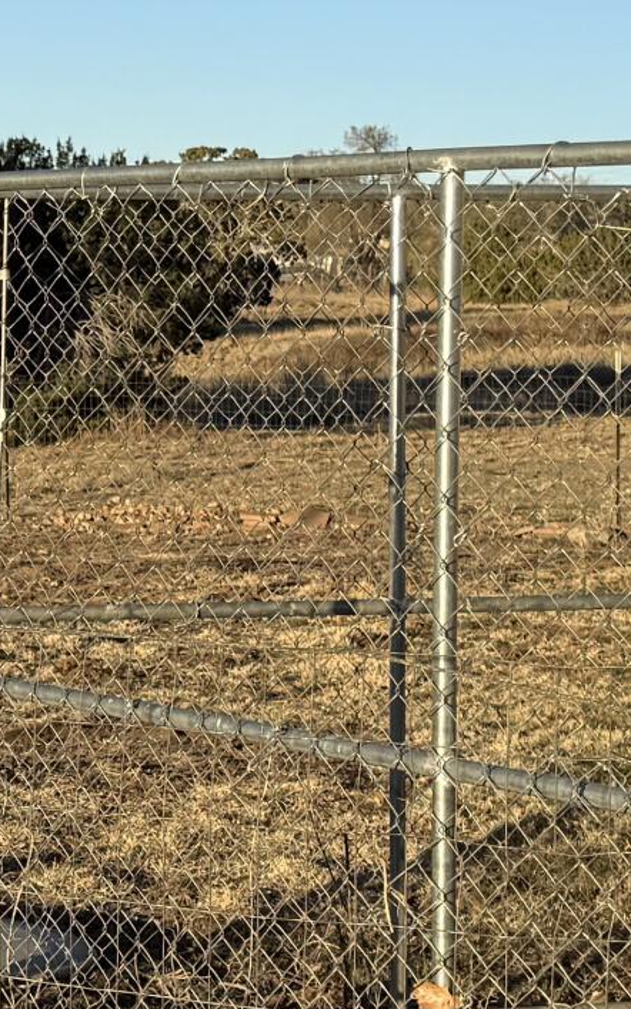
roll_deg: -3.0
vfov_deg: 19.3
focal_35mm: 108
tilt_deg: -3.9
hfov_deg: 11.6
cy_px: 415
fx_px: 2971
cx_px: -341
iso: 80
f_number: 1.78
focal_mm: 6.76
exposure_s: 1/2445
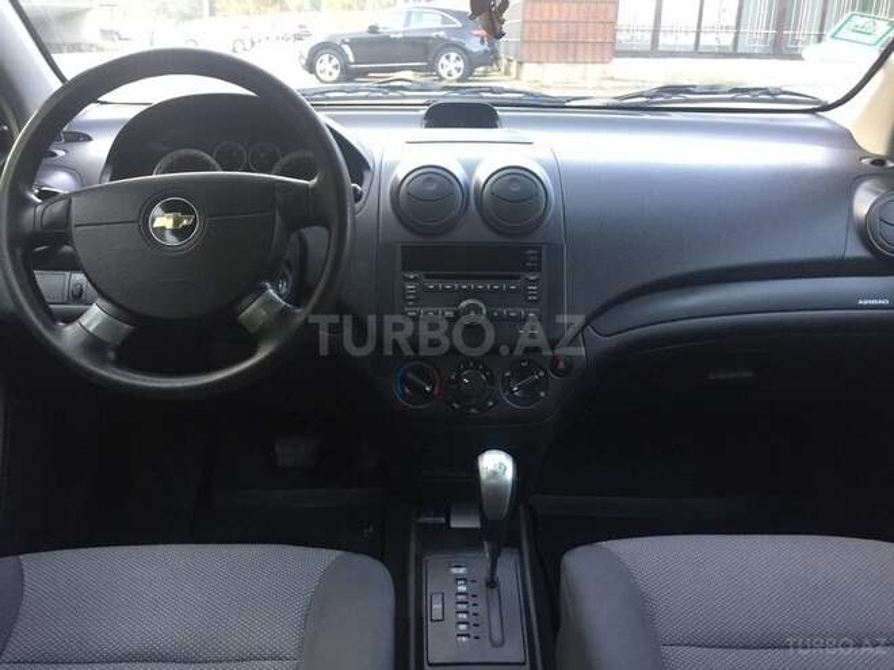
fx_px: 749
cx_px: 447
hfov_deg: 61.7
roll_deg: -1.0
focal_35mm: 29
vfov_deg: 48.2
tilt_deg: -20.7
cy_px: 335
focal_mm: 4.15
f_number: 2.2
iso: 80
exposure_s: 1/33
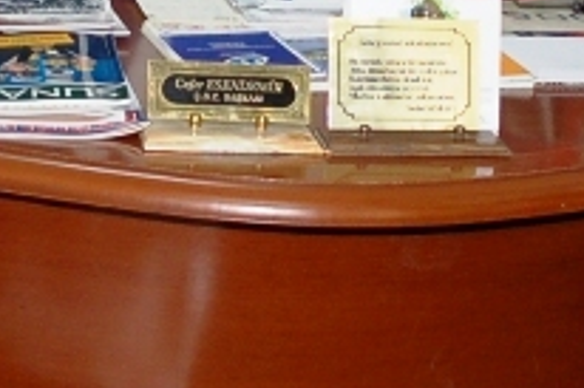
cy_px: -28
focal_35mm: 134
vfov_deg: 10.1
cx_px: 163
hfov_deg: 15.3
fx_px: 2172
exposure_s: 1/60
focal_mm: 18
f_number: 3.5
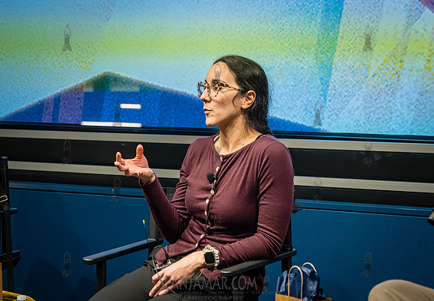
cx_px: 216
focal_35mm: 107
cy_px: 112
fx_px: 1308
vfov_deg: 13.1
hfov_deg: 18.8
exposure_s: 1/250
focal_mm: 83
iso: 8000
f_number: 4.5
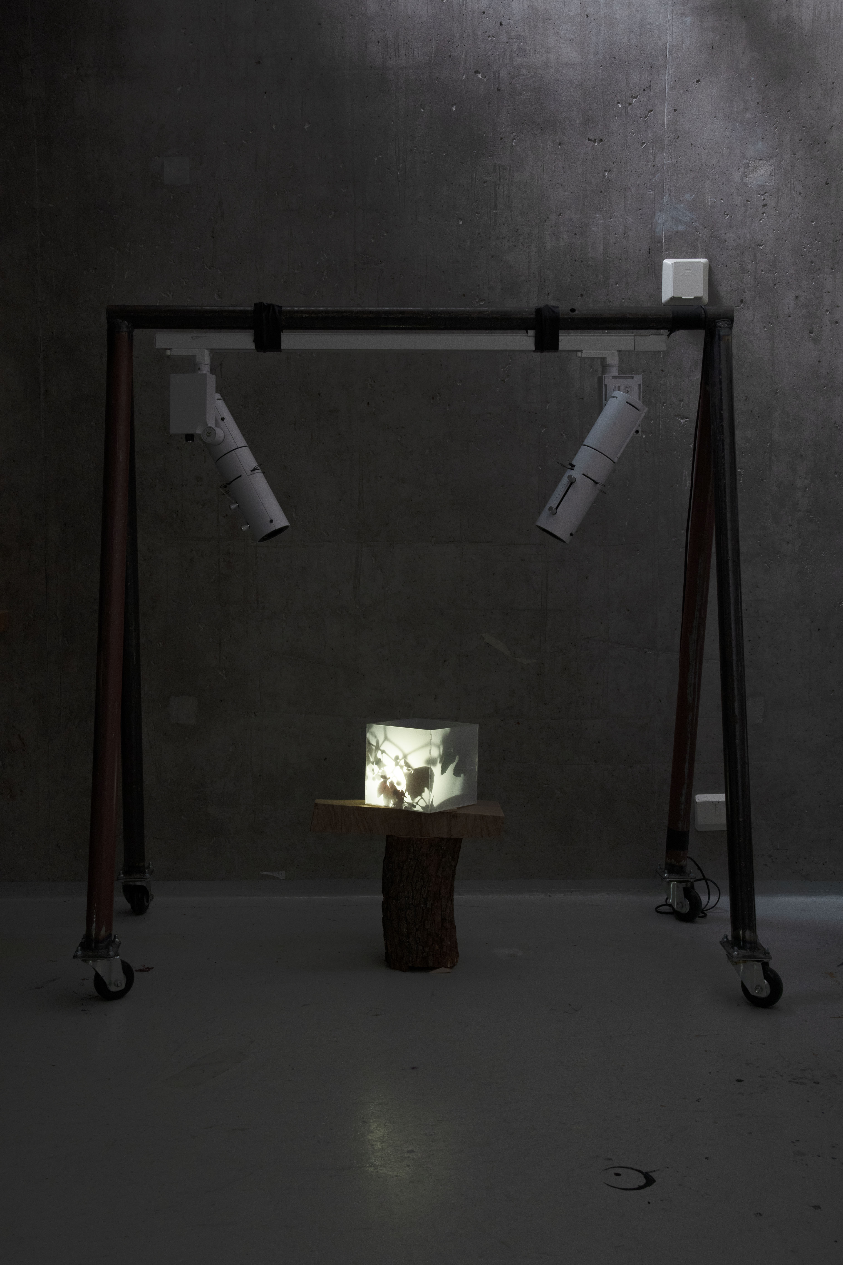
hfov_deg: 34.2
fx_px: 1370
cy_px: 632
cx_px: 422
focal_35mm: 39
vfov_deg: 49.6
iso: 400
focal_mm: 26
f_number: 7.1
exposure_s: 1/25
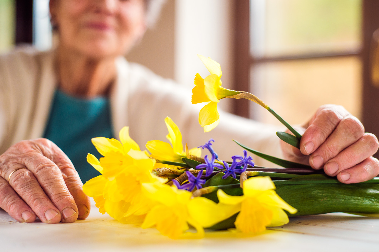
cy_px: 126
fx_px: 526
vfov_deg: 27.0
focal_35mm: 50
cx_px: 190
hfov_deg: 39.6
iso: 500
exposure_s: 1/200
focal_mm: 50
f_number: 2.8
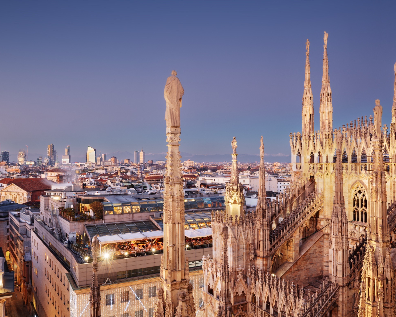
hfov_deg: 62.2
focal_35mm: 28
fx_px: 328
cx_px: 189
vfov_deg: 51.5
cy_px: 159
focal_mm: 24
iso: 64
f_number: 11
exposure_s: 8
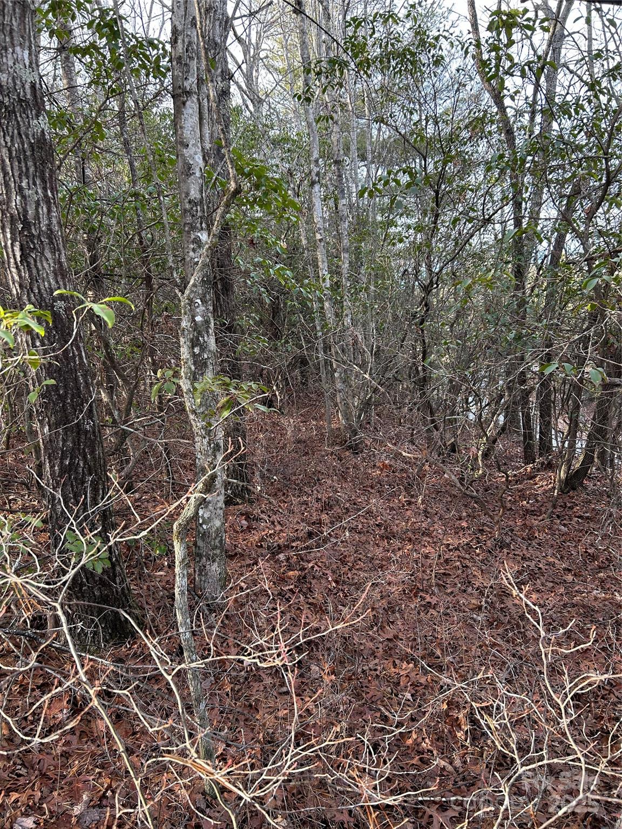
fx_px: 623
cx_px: 311
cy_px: 414
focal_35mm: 26
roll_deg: +6.0
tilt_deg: -3.9
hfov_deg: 53.1
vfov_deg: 67.3
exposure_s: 1/165
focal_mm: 5.7
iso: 64
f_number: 1.5
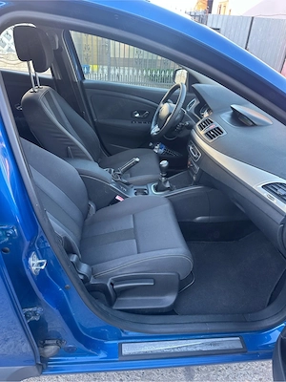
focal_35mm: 24
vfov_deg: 71.6
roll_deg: -4.9
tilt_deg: -31.4
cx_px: 143
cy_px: 191
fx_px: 264
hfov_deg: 56.8
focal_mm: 6.86
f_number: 1.78
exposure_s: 1/121
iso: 160
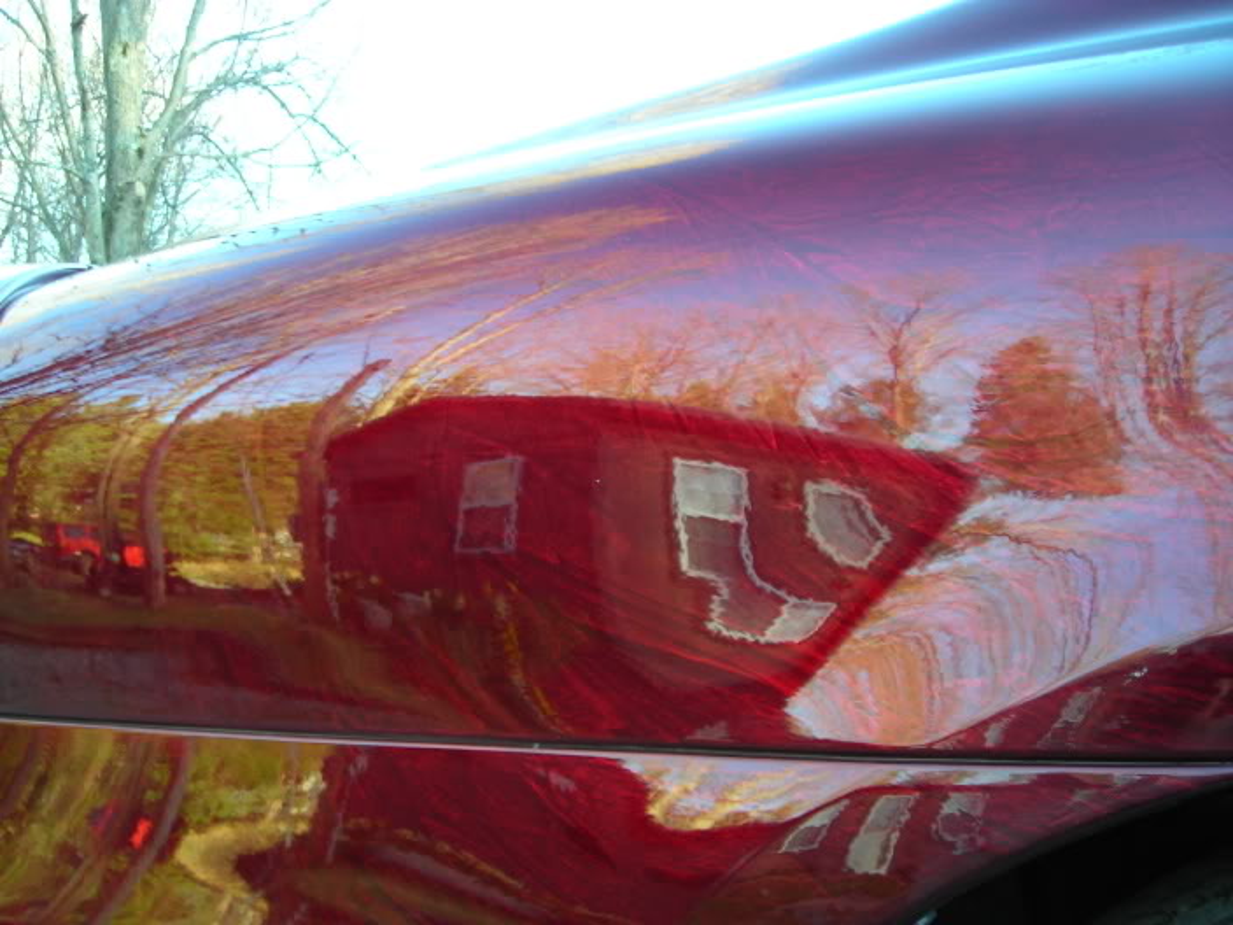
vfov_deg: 37.7
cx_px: 616
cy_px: 462
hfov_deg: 49.0
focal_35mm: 38
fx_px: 1354
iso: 50
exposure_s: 1/17.6
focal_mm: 6.3
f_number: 3.2
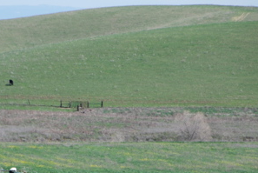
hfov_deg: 3.2
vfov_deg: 2.1
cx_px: 86
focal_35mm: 645
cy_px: 157
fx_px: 4629
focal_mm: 200
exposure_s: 1/800
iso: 200
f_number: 5.6
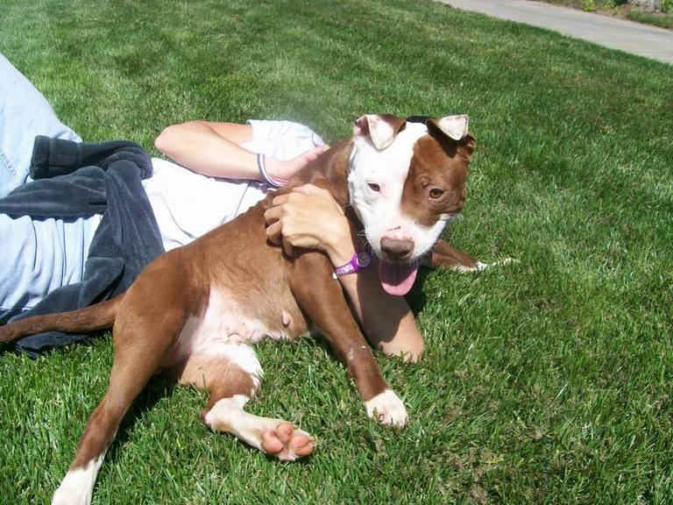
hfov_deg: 51.4
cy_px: 252
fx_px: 700
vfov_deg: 39.7
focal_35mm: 36
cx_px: 336
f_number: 4.8
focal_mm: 6
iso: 80
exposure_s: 1/605
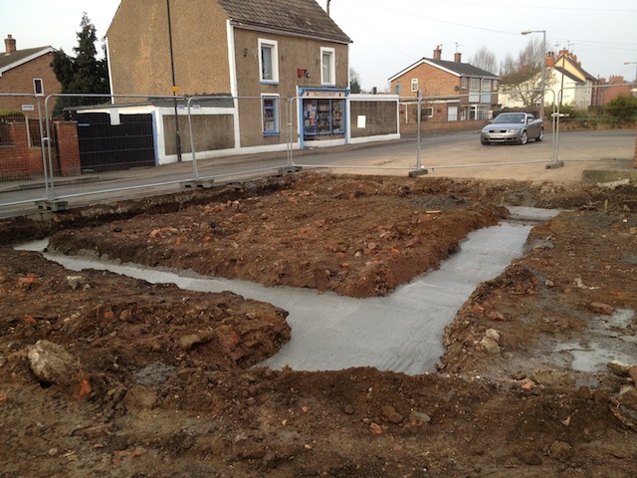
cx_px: 318
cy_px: 239
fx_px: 644
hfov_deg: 52.6
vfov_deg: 40.7
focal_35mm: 35
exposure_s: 1/264
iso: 64
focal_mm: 4.28
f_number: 2.4
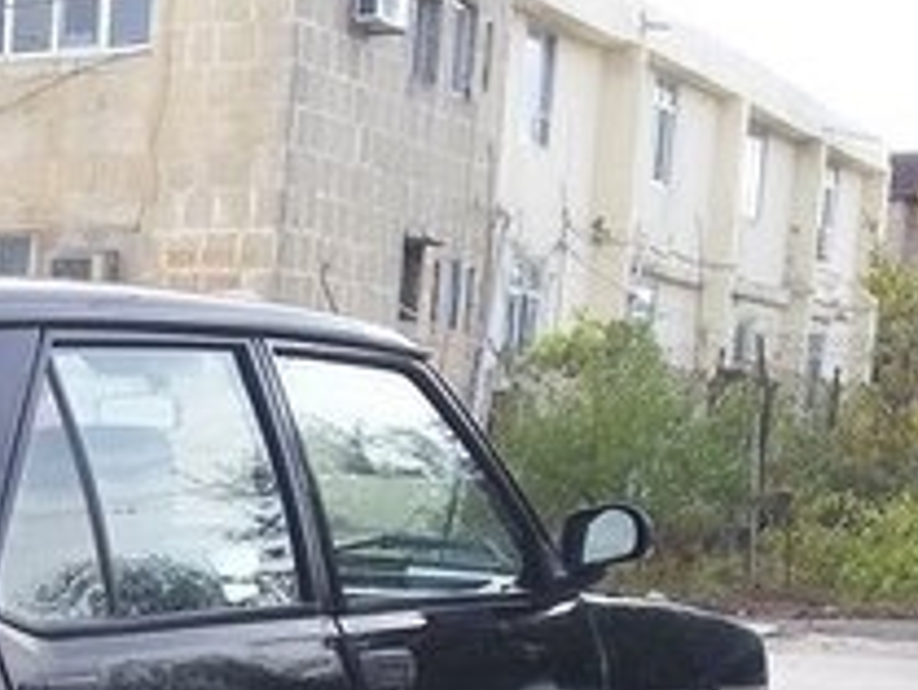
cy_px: 969
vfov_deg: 14.3
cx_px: -290
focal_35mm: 98
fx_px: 2600
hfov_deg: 18.6
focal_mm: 3.3
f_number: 2.2
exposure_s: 1/190
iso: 50
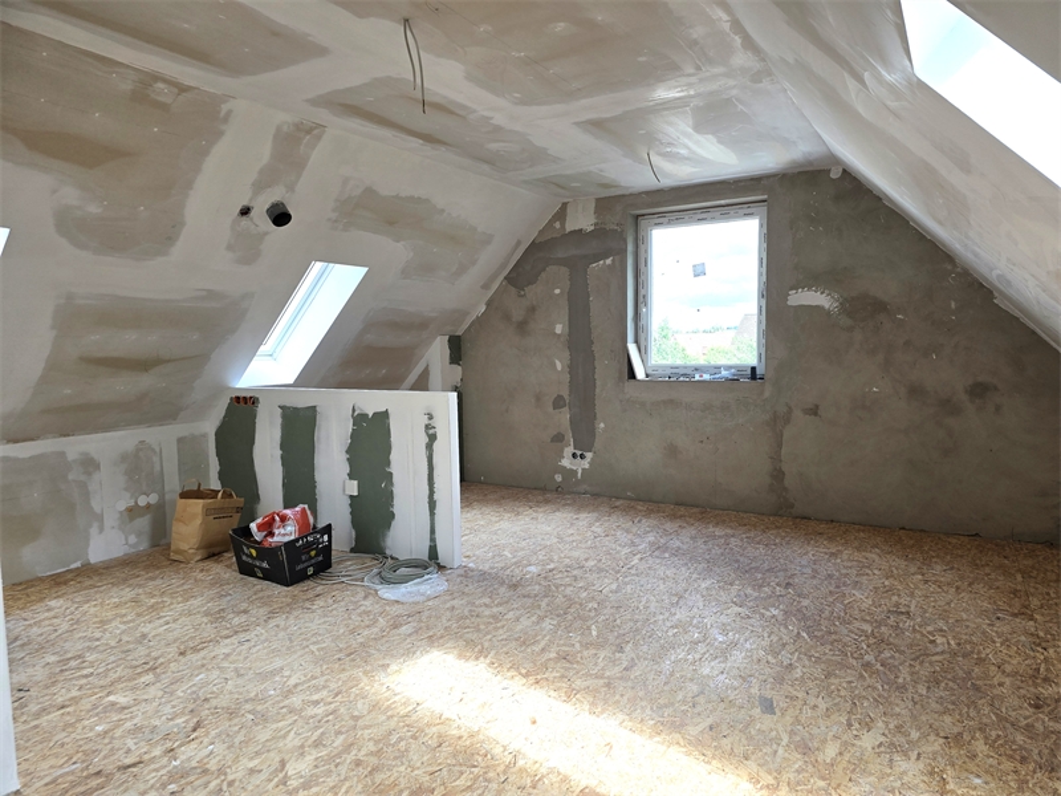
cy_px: 398
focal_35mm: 23
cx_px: 530
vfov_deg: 58.9
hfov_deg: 73.9
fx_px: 705
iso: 32
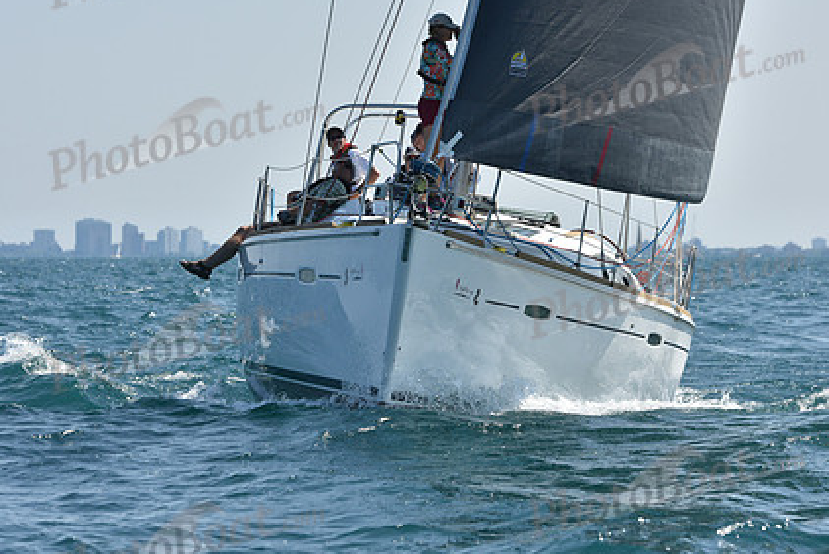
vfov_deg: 6.7
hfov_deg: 10.0
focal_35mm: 206
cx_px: 428
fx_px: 4747
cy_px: 213
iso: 250
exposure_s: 1/1600
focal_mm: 150
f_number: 7.1
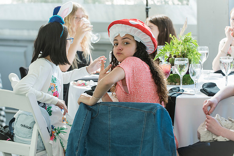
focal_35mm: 126
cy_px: 74
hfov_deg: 16.3
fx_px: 819
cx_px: 111
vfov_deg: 10.9
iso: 500
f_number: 4
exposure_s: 1/160
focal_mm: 120
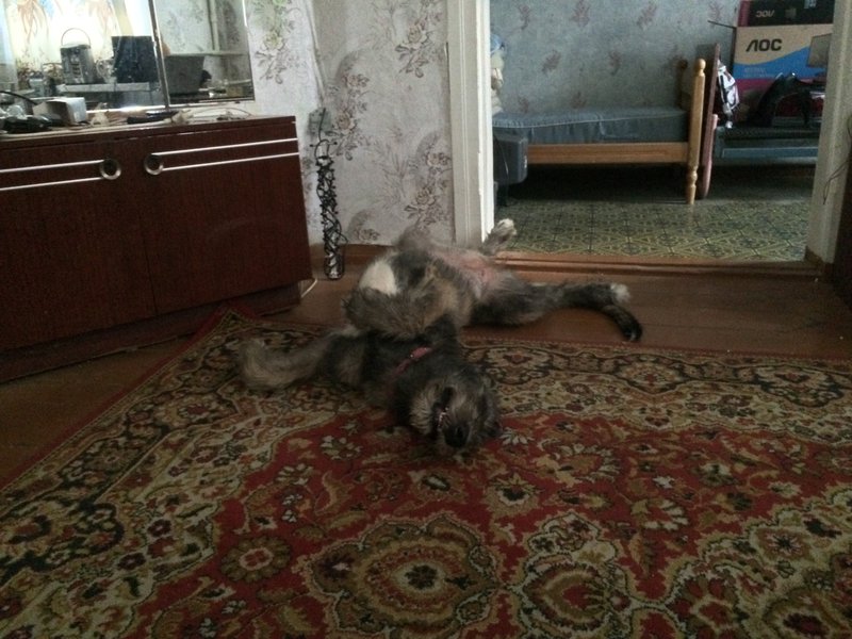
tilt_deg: -19.4
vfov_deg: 48.2
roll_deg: +2.4
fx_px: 714
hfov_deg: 61.7
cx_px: 426
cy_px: 320
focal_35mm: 29
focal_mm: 4.15
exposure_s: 1/17
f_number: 2.2
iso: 1600
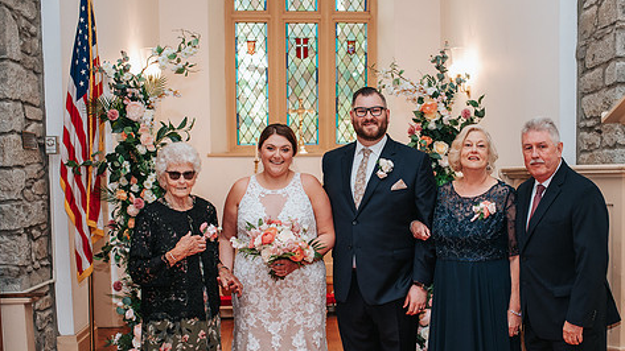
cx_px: 362
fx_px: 779
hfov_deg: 43.6
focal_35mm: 47
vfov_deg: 25.2
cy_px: 249
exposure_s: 1/200
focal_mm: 35
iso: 1000
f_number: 3.2
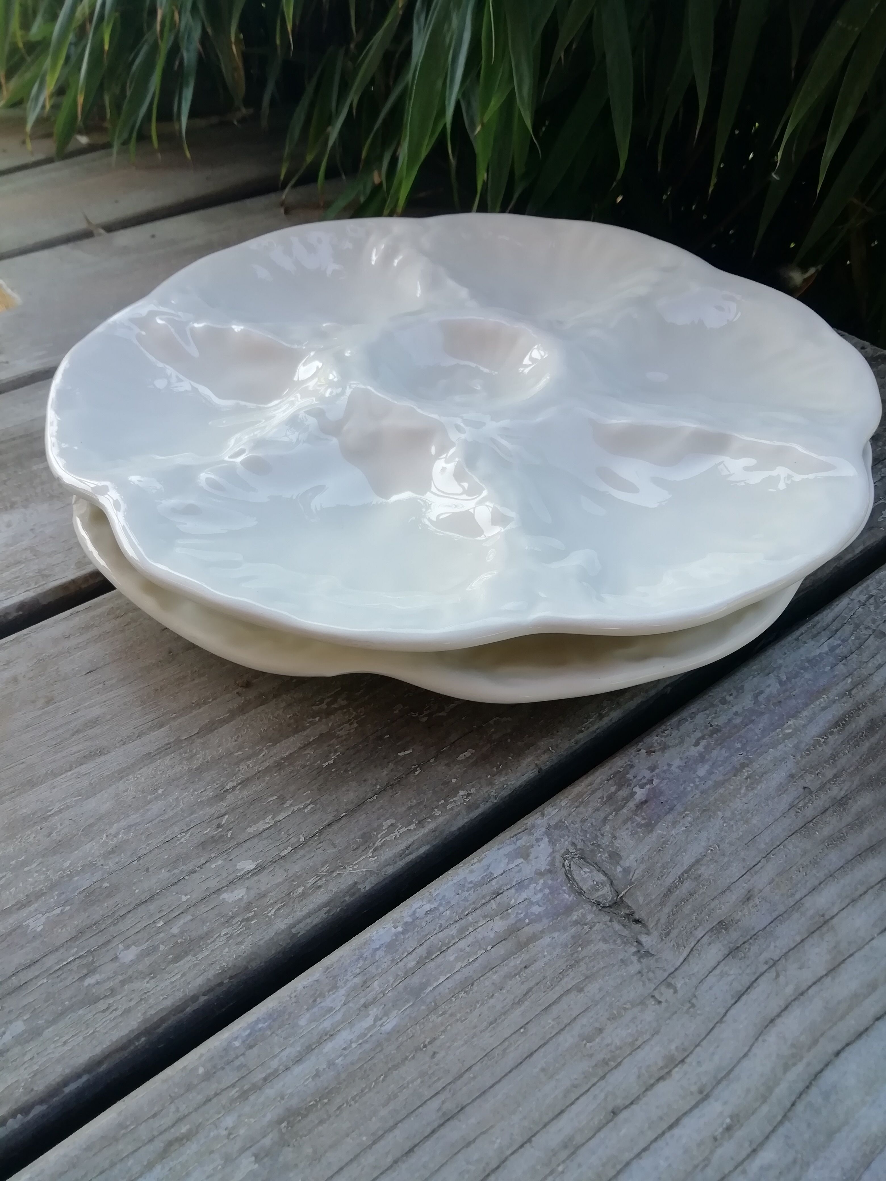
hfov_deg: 53.1
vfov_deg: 67.3
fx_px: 887
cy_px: 590
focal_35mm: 26
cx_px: 443
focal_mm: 3.21
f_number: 2.2
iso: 50
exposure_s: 1/157
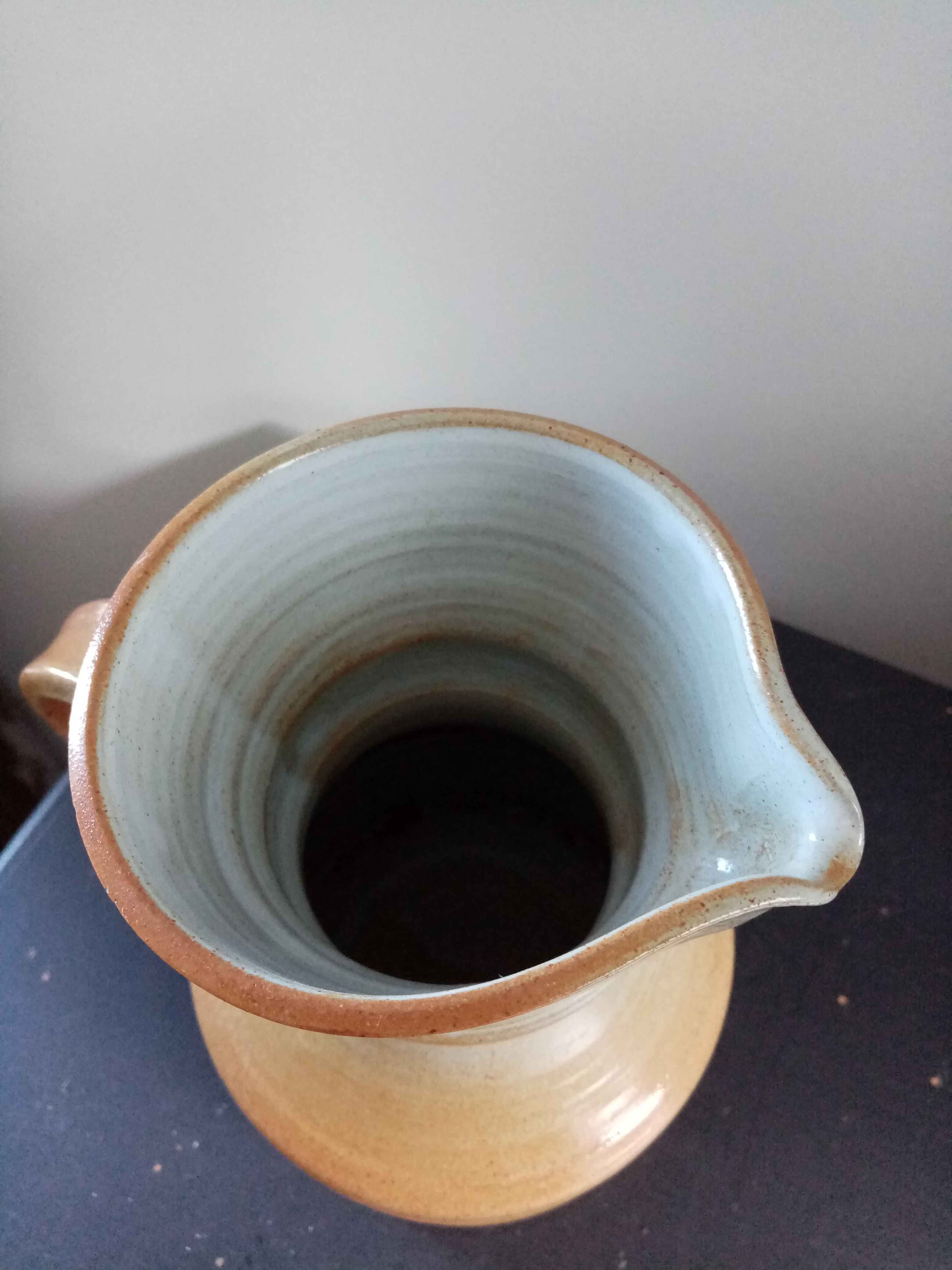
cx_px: 476
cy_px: 635
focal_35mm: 26
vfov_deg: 67.3
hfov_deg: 53.1
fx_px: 953
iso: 549
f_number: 1.8
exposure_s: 1/25
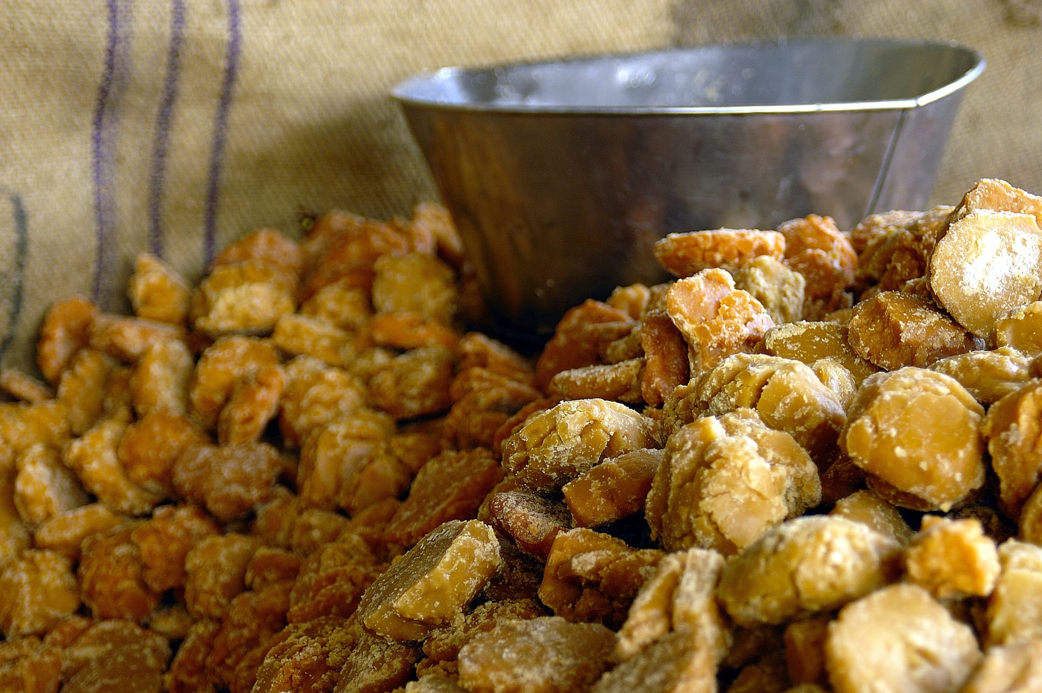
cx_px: 521
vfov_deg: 13.8
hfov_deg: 20.6
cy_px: 346
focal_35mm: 99
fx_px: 2863
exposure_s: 1/30
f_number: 4.5
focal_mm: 66
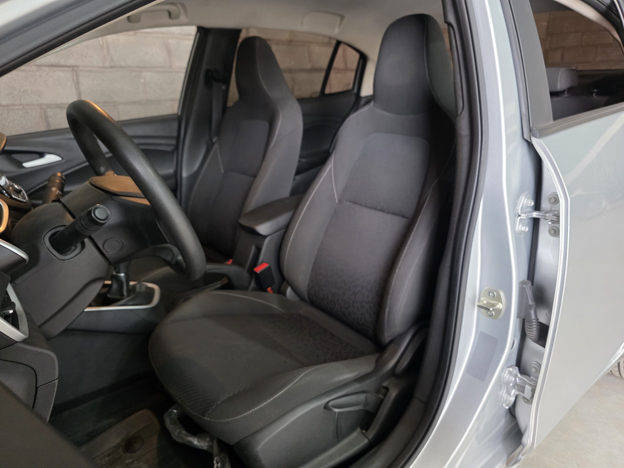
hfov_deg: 73.9
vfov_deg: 58.9
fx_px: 415
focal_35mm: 23
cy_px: 234
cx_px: 312
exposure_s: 1/100
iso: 640
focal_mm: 6.3
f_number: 1.7
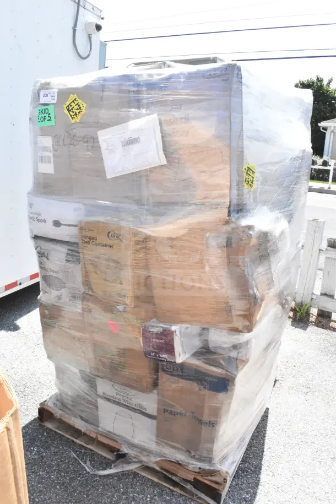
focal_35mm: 27
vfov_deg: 67.4
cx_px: 168
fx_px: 378
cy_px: 252
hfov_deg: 47.9
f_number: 18
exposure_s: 1/1250
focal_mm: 18
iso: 6400
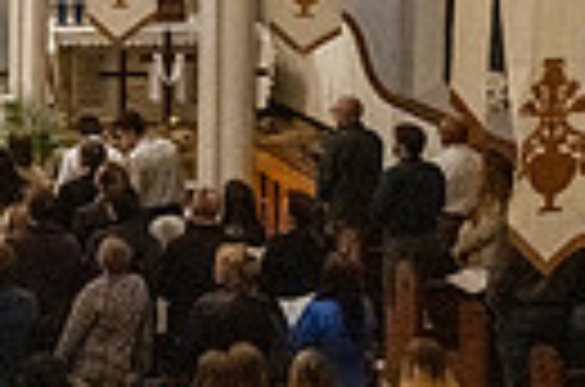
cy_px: -295
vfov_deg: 9.8
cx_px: -526
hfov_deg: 13.6
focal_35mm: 132
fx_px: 2140
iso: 5000
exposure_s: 1/60
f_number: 11
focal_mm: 29.5
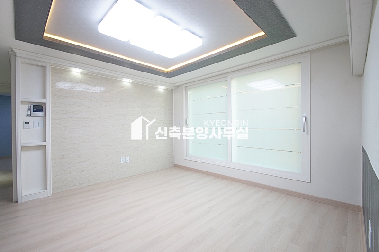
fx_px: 158
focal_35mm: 15
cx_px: 190
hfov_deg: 100.4
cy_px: 126
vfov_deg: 77.2
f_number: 6.3
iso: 800
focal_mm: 10
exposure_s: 1/50
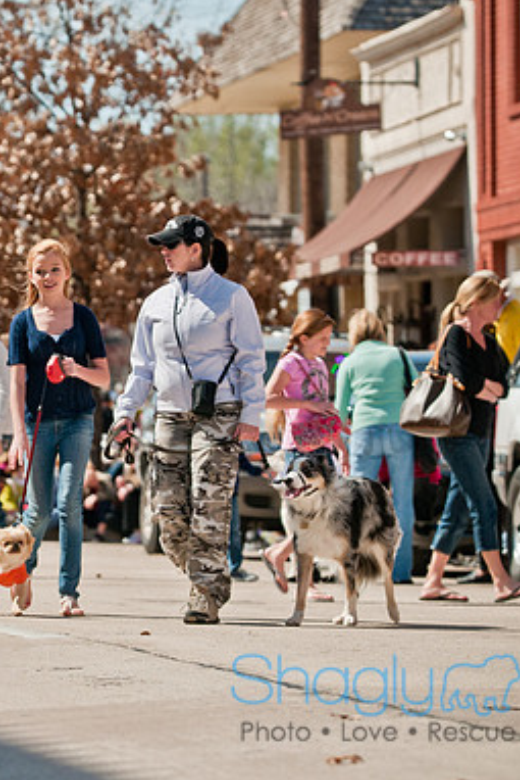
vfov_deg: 7.5
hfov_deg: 5.0
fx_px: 5909
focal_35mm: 273
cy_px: 391
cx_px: -35
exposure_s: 1/3200
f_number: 4
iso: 400
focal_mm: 120
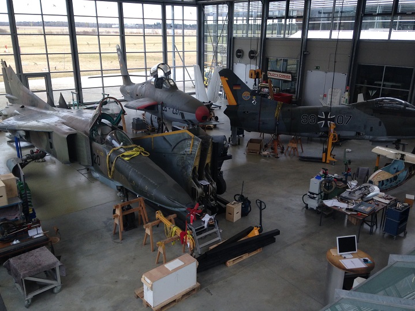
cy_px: 156
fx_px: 396
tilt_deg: -19.3
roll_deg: +0.5
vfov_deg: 42.9
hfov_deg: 55.4
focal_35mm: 33
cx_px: 208
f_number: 2.4
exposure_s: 1/120
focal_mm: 4.12
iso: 64
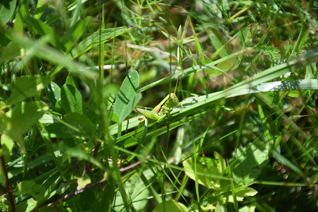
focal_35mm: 210
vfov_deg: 6.5
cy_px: 106
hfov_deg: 9.8
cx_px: 159
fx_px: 1855
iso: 720
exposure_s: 1/1600
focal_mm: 140
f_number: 5.6
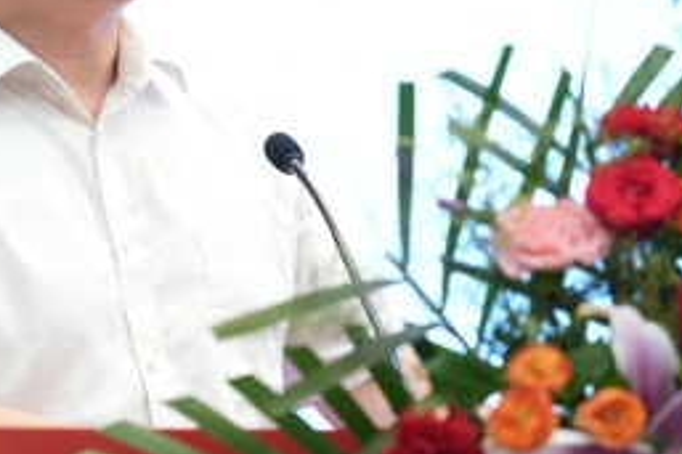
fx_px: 2783
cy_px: 29
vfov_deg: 9.3
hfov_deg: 13.9
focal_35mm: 147
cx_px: 202
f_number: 4
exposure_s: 1/80
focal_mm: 63
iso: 1600
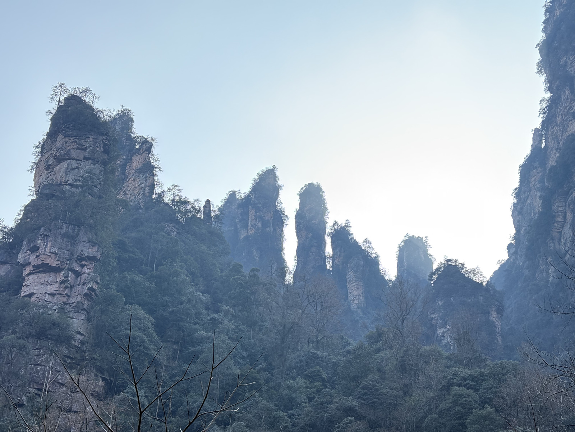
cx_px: 288
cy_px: 216
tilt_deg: +33.6
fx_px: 864
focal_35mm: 52
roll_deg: -2.0
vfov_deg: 28.0
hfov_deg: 36.8
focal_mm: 5.96
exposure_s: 1/369
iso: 50
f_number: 1.6
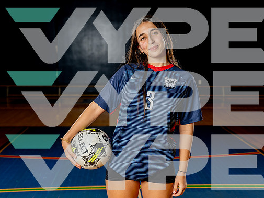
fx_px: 427
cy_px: 99
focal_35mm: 56
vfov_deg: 26.1
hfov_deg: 34.3
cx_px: 140
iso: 200
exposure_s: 1/250
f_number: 4
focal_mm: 50
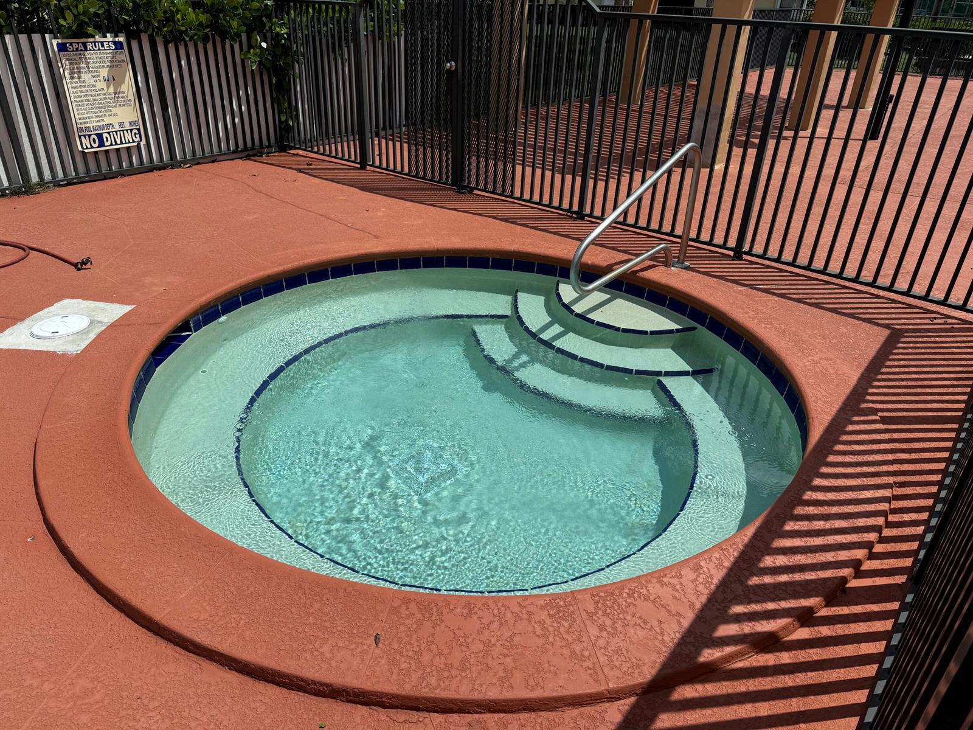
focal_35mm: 24
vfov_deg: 56.8
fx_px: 675
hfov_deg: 71.6
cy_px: 365
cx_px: 486
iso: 80
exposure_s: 1/9091
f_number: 1.78
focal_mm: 6.76
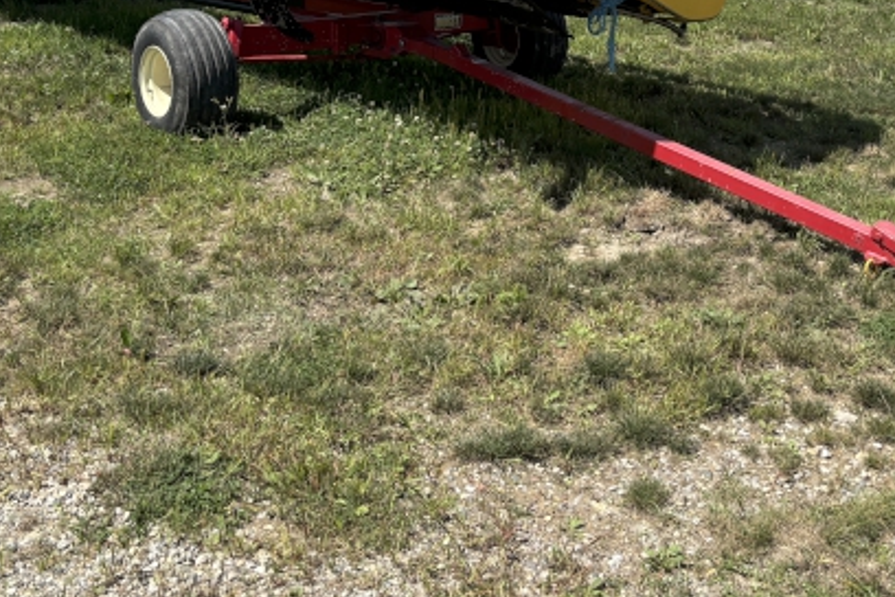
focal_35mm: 53
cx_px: 491
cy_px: -11
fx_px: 1318
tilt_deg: -8.6
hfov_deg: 37.5
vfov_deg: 24.3
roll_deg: -1.3
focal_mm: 5.96
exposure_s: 1/3205
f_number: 1.6
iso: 50
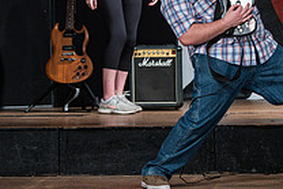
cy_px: -43
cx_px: 223
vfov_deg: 4.8
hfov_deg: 7.2
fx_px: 2242
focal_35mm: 285
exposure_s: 1/250
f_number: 4
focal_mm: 102
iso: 1250
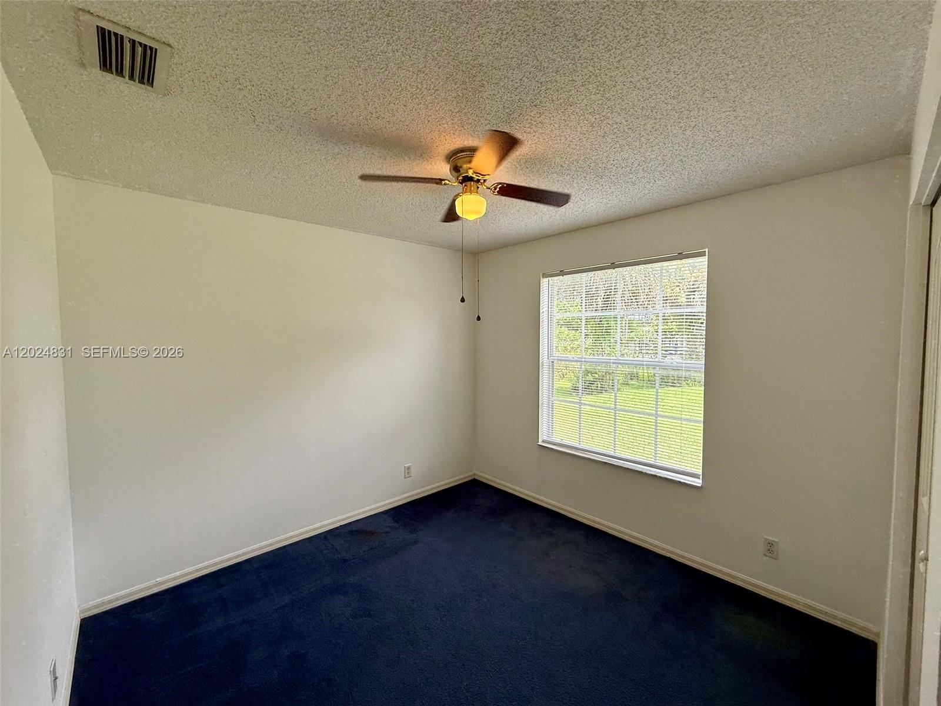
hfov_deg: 102.1
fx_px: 381
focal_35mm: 14
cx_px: 470
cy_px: 353
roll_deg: -0.1
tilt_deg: -2.4
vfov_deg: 85.7
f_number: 2.2
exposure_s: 1/99
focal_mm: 2.22
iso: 50
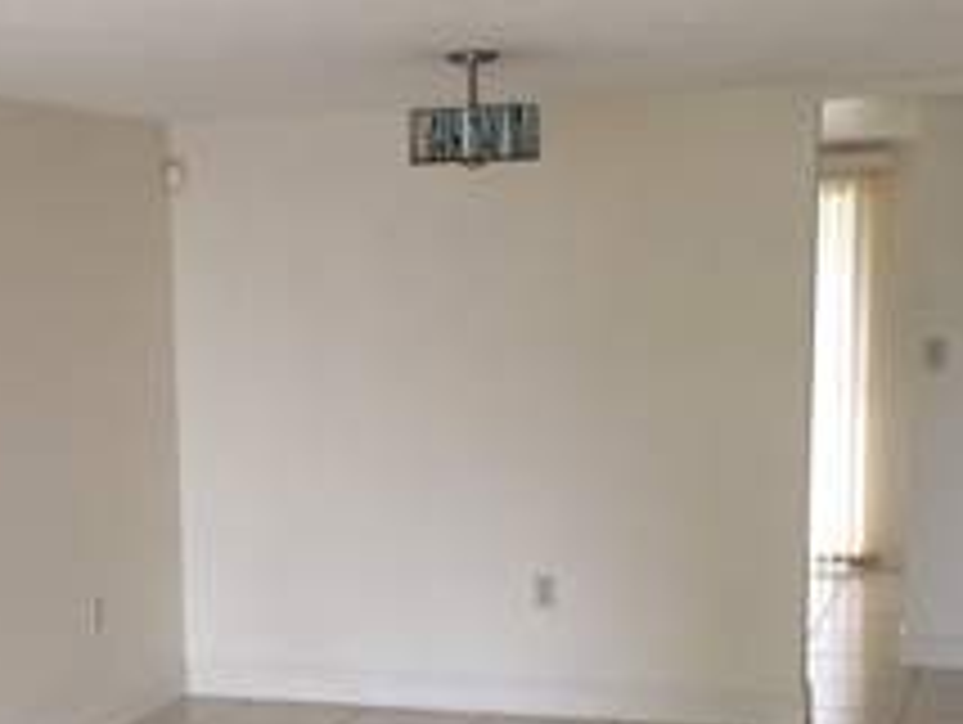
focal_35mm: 65
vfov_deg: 22.3
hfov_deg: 29.5
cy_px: 580
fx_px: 1810
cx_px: 288
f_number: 2.2
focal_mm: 4.15
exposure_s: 1/30
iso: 50
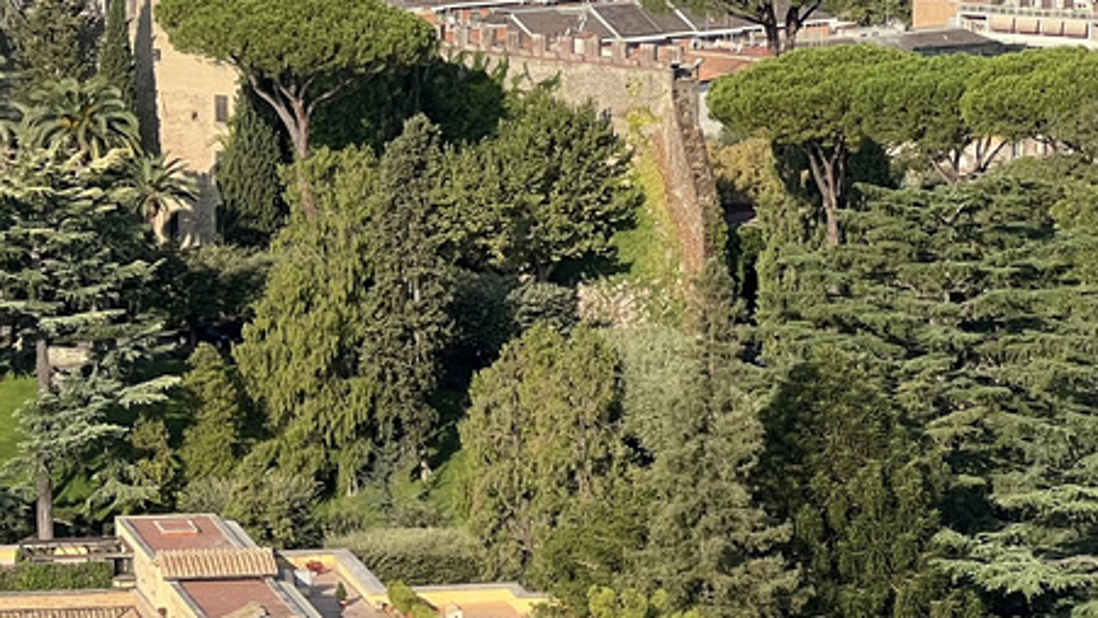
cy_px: 287
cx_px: 112
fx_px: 6494
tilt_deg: -8.3
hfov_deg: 9.6
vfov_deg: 5.5
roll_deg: +0.5
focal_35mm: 223
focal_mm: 9
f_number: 2.8
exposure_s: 1/589
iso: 32
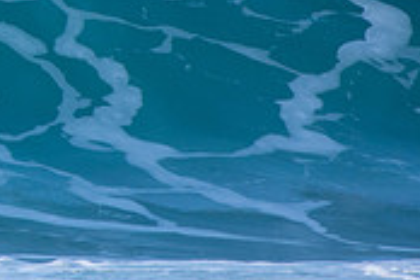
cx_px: -251
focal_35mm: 2620
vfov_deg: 0.5
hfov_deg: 0.8
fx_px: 30564
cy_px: -141
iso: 250
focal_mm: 500
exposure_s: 1/640
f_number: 5.6
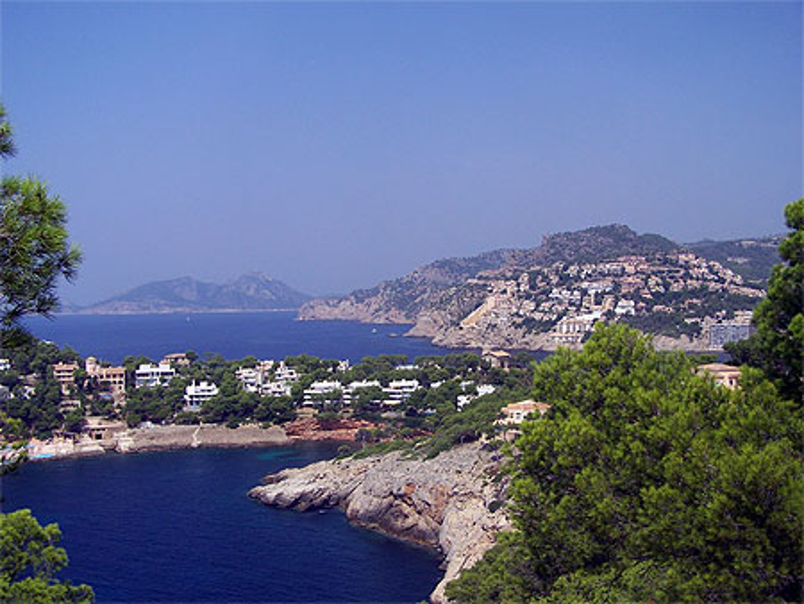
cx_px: 402
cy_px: 302
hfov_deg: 49.0
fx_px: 883
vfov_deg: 37.8
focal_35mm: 38
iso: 64
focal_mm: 6.3
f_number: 4
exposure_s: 1/800
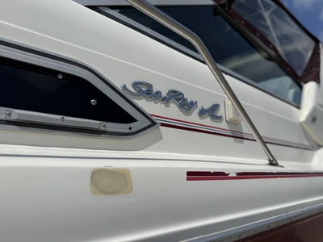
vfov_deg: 56.8
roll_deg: +2.7
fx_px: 224
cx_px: 162
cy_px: 121
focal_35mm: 24
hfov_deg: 71.6
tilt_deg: +11.3
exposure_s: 1/14286
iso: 64
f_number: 1.78
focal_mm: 6.76
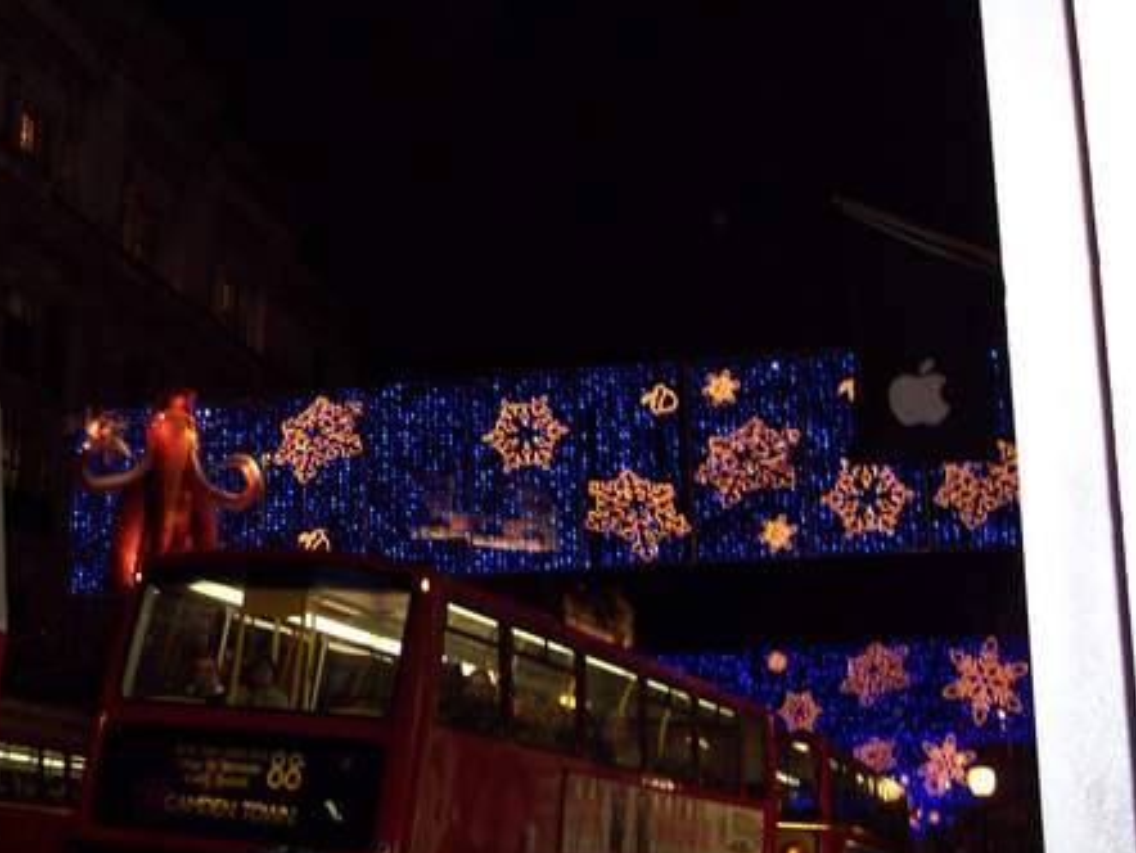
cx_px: 370
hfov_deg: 34.6
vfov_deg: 26.5
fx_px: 1806
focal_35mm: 55
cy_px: 347
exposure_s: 1/30
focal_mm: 8
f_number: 2.8
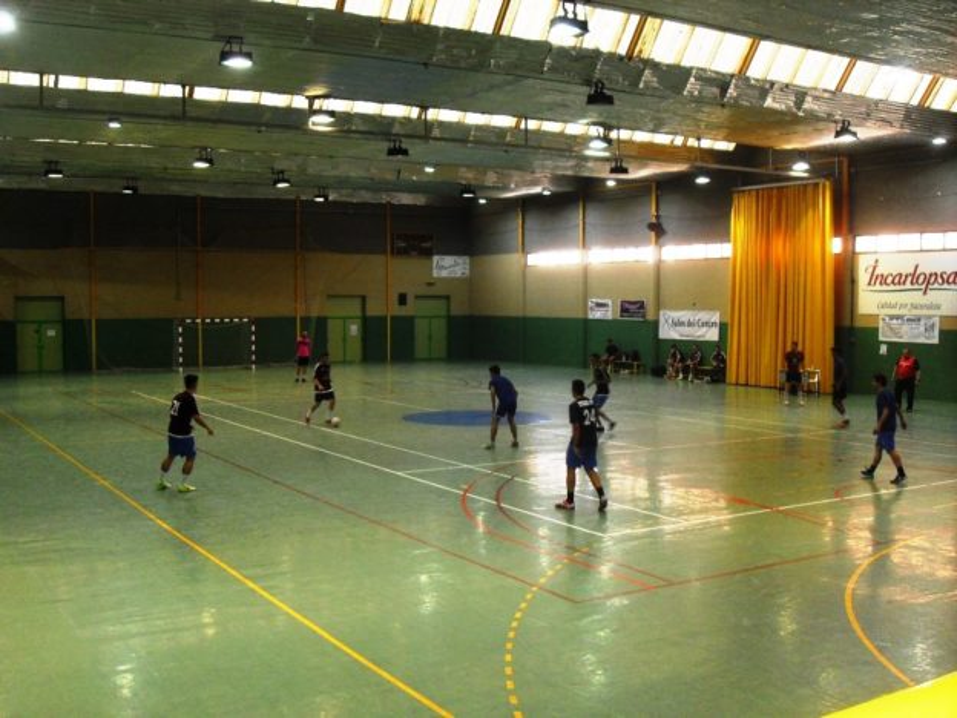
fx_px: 1023
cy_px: 359
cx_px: 478
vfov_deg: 38.7
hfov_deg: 50.1
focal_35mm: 37
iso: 120
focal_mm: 6.3
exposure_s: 1/45
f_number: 2.8
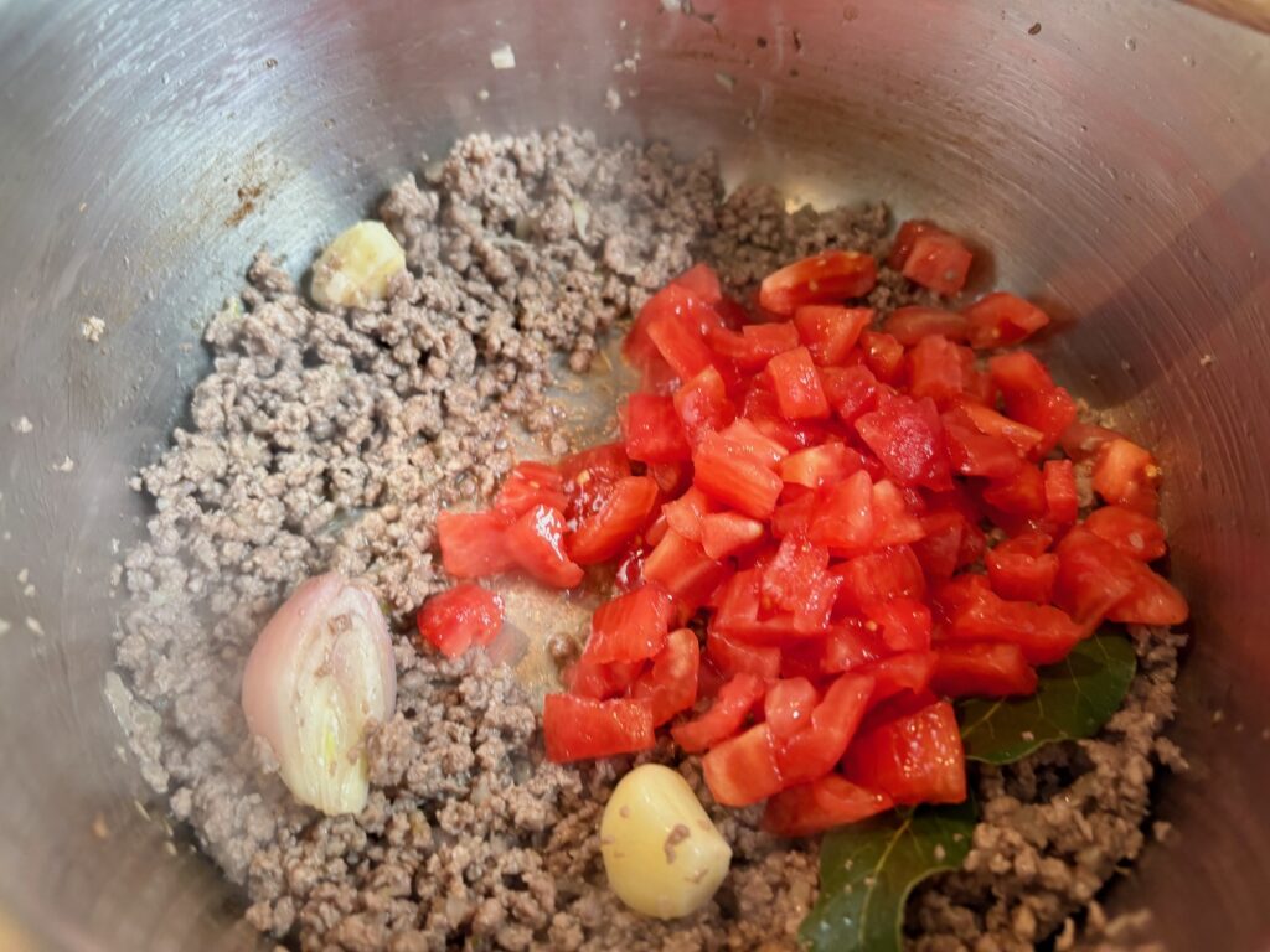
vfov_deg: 53.1
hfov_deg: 67.3
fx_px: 954
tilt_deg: -59.5
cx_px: 635
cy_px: 476
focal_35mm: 26
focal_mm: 5.96
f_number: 1.6
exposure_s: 1/50
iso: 125
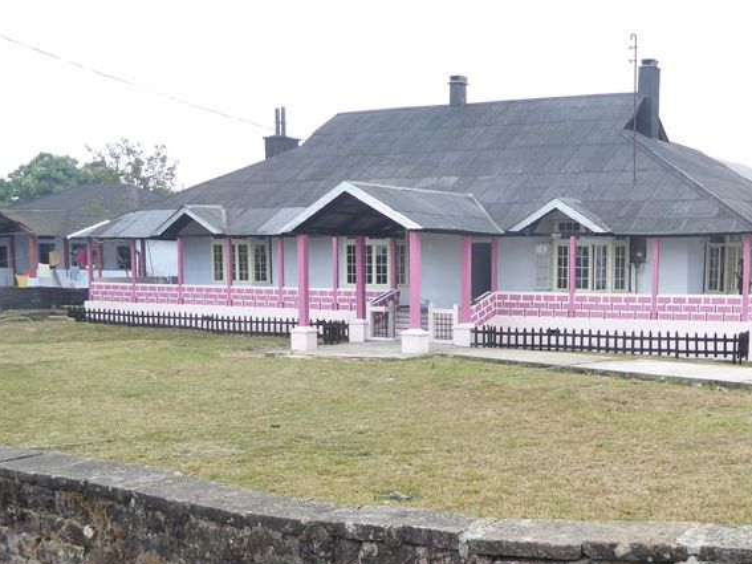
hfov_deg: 39.2
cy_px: 385
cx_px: 507
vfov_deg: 30.0
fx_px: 1043
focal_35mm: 48
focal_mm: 5.8
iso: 125
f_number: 3.6
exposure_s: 1/125
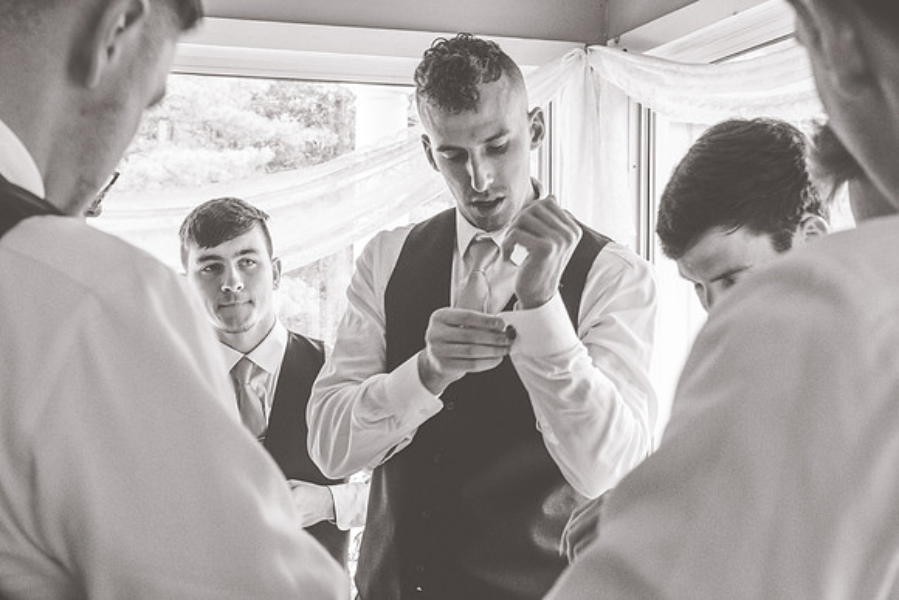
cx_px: 450
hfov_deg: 28.1
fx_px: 1798
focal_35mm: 72
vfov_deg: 18.9
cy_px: 300
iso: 1250
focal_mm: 48
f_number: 10
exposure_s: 1/30
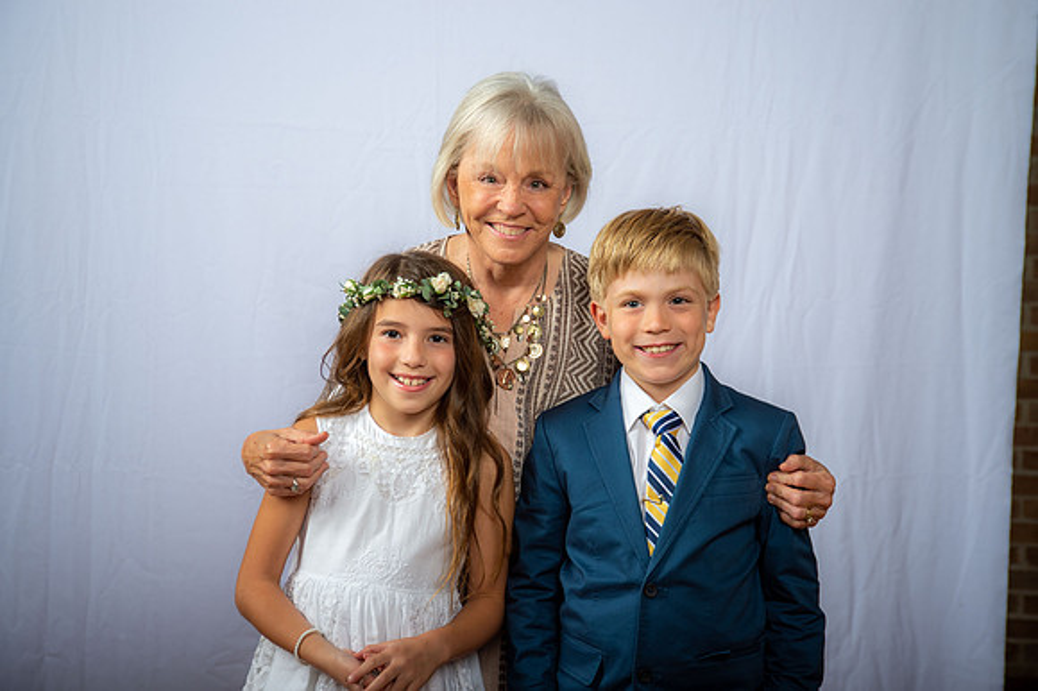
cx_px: 519
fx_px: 1787
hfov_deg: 32.4
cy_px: 346
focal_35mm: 62
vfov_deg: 21.9
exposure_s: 1/200
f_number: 5.6
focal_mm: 62
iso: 250
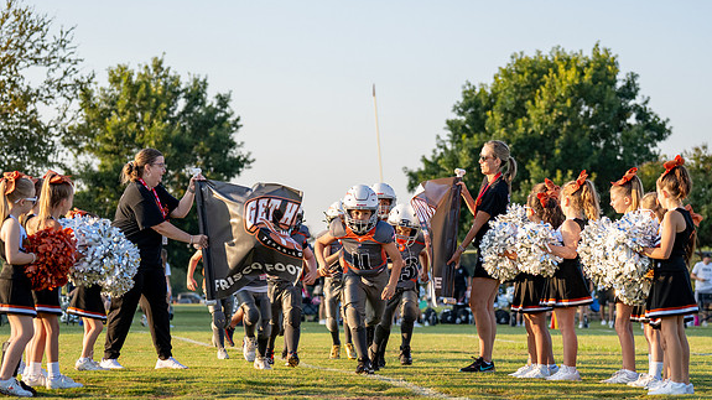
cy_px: 250
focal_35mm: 103
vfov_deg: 11.7
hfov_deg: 20.8
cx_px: 349
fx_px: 1944
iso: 500
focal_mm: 74
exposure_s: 1/2500
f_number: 2.8
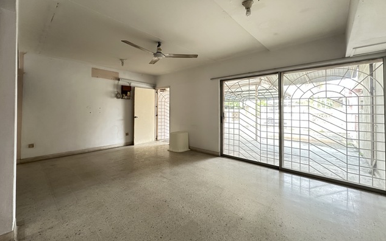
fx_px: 158
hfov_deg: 101.4
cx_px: 193
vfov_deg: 74.5
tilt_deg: +1.8
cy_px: 106
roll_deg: -0.4
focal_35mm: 15
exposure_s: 1/69
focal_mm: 2.22
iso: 320
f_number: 2.2
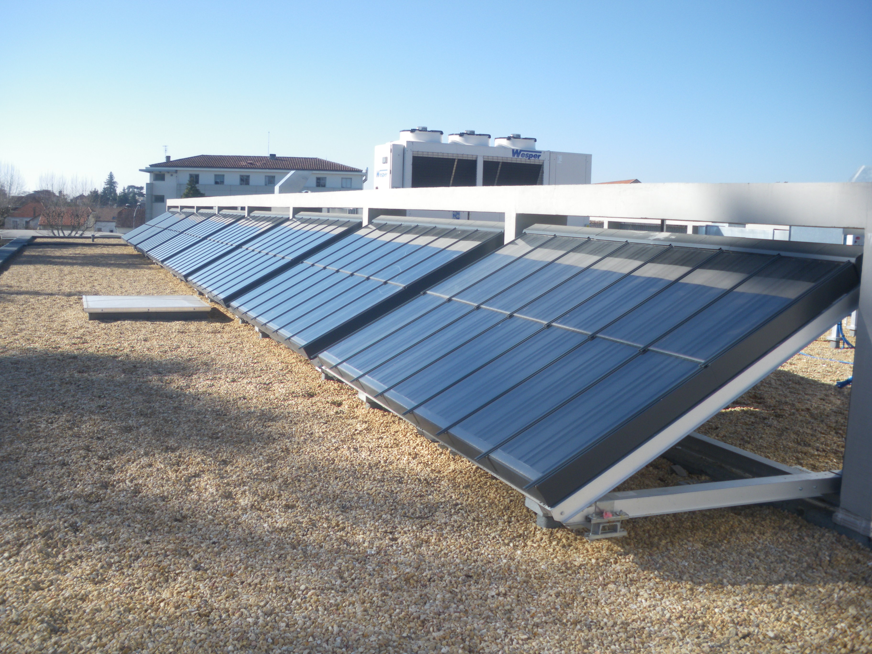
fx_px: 907
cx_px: 436
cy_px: 327
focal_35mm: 36
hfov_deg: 51.4
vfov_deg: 39.7
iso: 80
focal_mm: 6.3
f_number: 3.5
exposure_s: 1/500
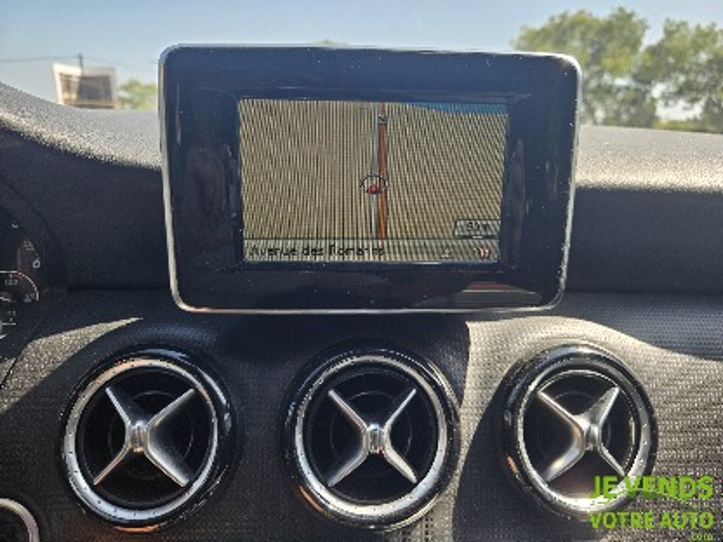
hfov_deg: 73.9
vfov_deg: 58.9
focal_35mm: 23
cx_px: 362
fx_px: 480
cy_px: 271
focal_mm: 5.4
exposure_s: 1/272
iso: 25
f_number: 1.8
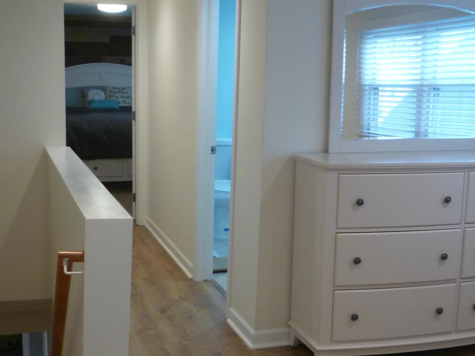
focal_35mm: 50
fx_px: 686
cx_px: 240
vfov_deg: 29.1
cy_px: 198
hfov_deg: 38.2
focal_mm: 5.2
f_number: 3.3
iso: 200
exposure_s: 1/30
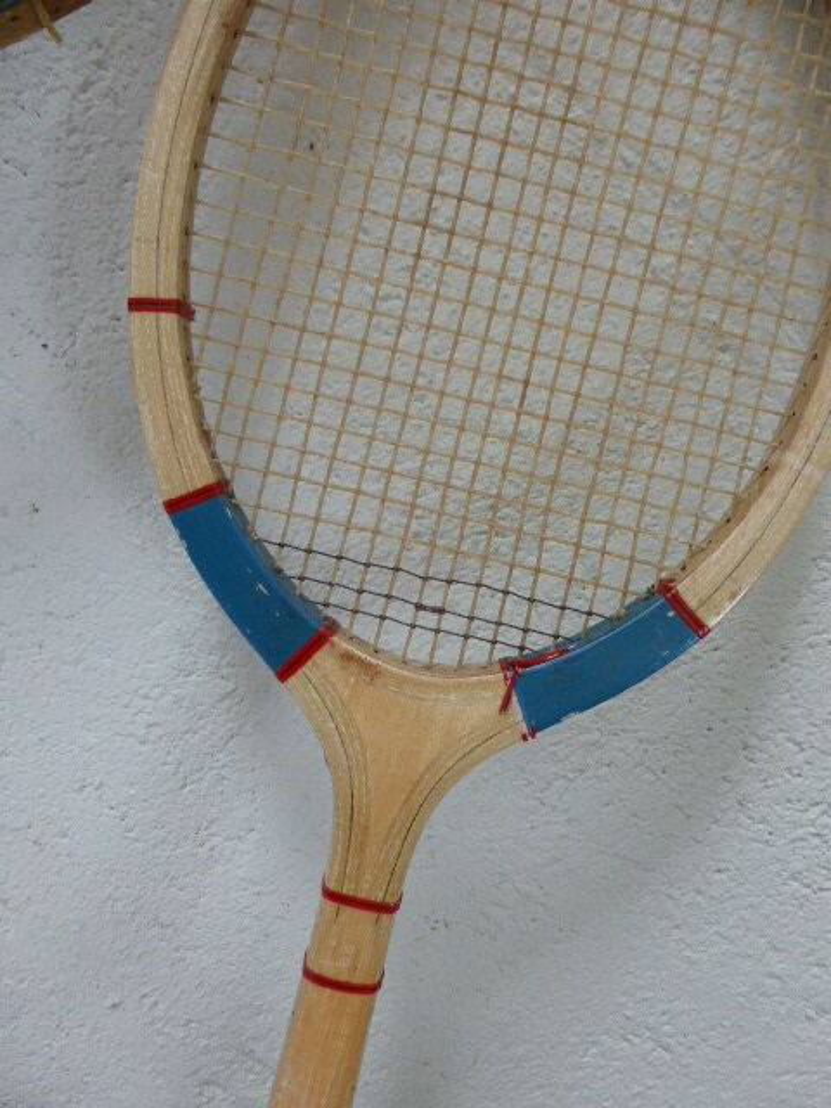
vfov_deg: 67.3
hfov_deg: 53.1
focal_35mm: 26
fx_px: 832
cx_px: 416
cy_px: 554
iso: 250
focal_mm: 4.4
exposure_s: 1/60
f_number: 3.3
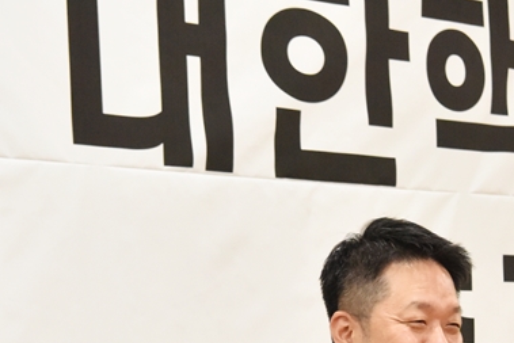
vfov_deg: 10.2
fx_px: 1885
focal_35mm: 132
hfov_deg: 15.5
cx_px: 388
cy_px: 425
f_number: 6.3
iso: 6400
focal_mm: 50
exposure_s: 1/200
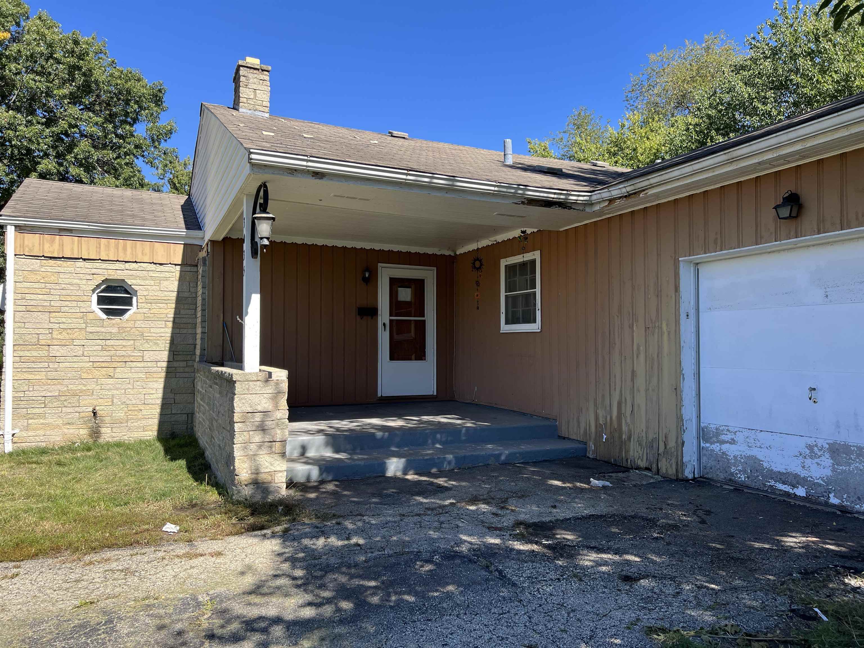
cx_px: 432
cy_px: 324
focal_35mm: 26
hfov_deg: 67.3
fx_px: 649
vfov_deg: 53.1
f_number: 1.5
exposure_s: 1/1838
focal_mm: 5.7
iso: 50
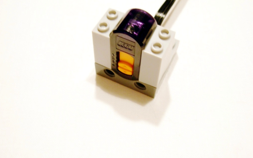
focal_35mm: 41
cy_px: 71
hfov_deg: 48.2
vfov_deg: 31.2
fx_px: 283
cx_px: 127
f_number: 2.9
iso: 79
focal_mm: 6.3
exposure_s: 1/4.4
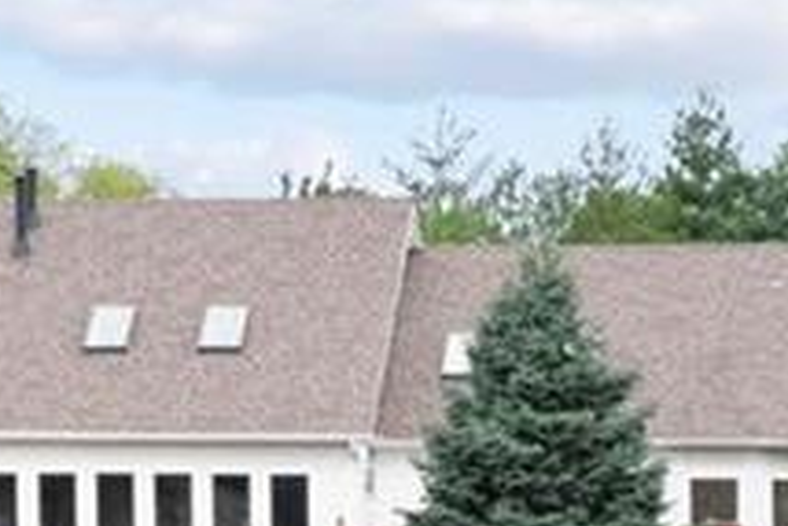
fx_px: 5892
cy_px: 717
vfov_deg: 5.1
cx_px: 353
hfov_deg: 7.7
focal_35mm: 269
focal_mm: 18
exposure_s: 1/640
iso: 400
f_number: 7.1
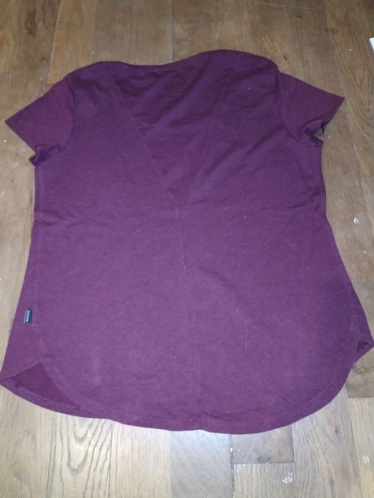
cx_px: 187
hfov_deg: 53.1
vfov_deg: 67.3
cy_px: 249
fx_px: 374
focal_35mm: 26
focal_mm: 4.75
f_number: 1.8
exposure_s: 1/16.7
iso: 1844
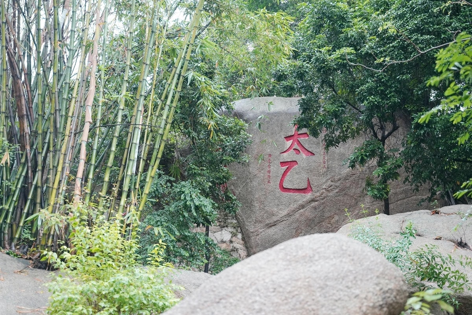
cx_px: 236
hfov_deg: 45.4
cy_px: 158
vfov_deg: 31.2
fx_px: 564
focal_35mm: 43
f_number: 2.8
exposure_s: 1/160
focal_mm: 43
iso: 1600
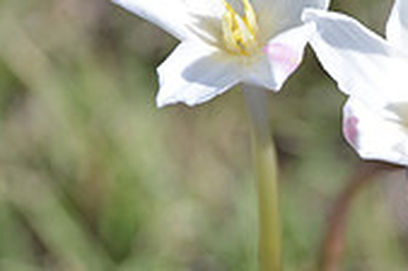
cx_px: 384
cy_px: 155
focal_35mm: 360
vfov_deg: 3.8
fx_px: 4072
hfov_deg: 5.7
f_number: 7.1
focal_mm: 70
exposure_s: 1/200
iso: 200
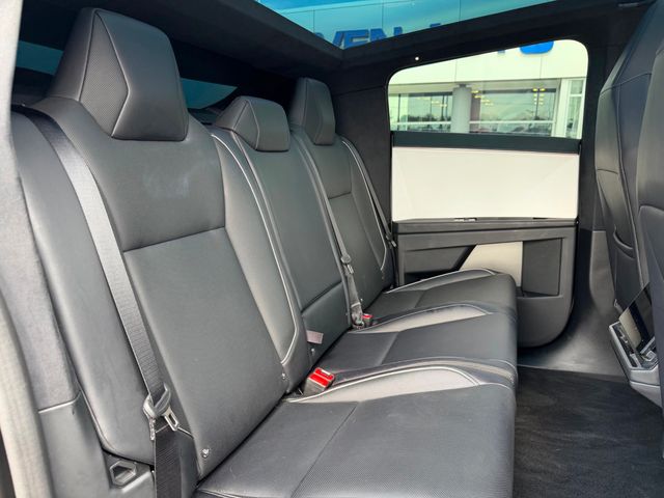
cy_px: 249
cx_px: 332
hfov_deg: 71.6
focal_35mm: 24
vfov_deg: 56.8
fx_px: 460
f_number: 1.78
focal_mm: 6.76
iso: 125
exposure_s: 1/161
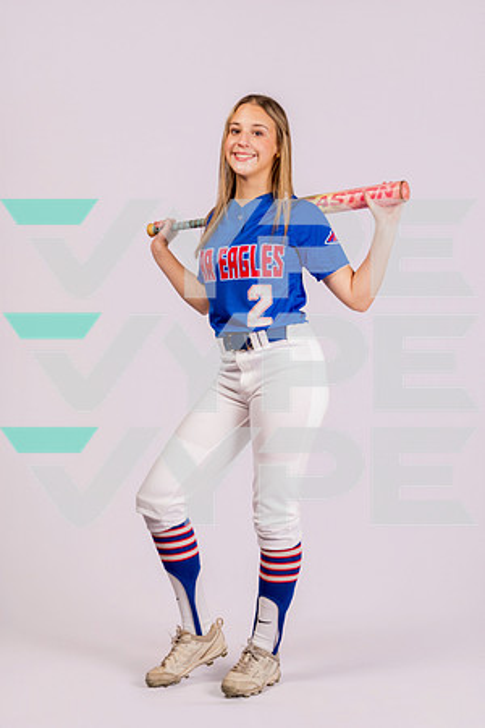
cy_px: 364
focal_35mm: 55
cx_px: 242
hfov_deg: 24.6
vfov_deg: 36.2
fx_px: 1111
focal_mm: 55
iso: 320
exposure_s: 1/250
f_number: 11
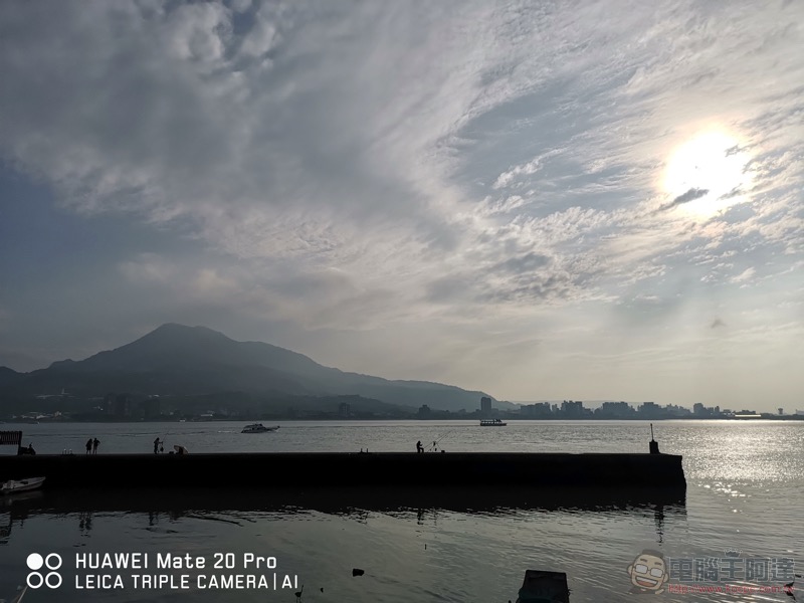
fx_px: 627
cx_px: 402
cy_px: 302
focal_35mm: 27
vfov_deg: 51.4
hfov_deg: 65.3
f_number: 1.8
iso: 50
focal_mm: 3.95
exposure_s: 3
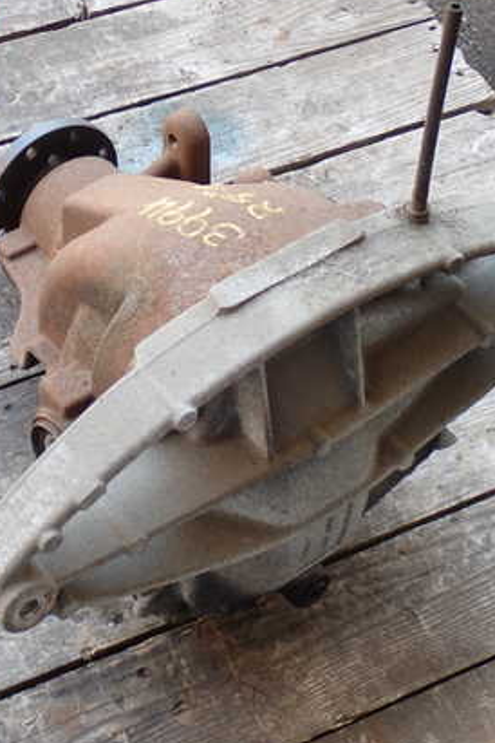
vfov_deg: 26.6
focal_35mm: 76
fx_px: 1567
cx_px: 202
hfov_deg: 17.9
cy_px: 394
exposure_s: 1/80
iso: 200
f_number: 3.2
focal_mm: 9.01
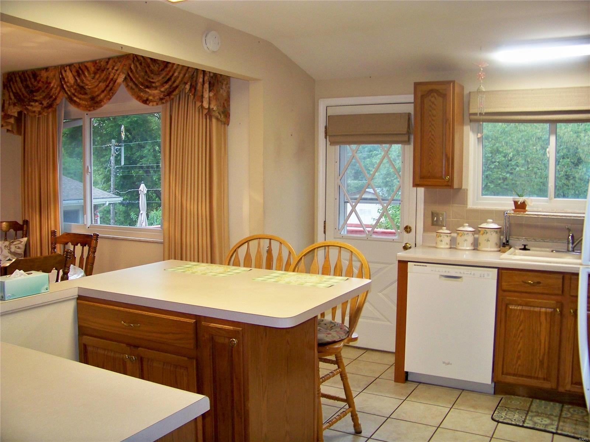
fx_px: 562
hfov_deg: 55.4
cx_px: 295
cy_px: 221
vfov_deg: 42.9
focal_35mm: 33
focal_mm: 5.85
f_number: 2.8
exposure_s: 1/40
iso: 250
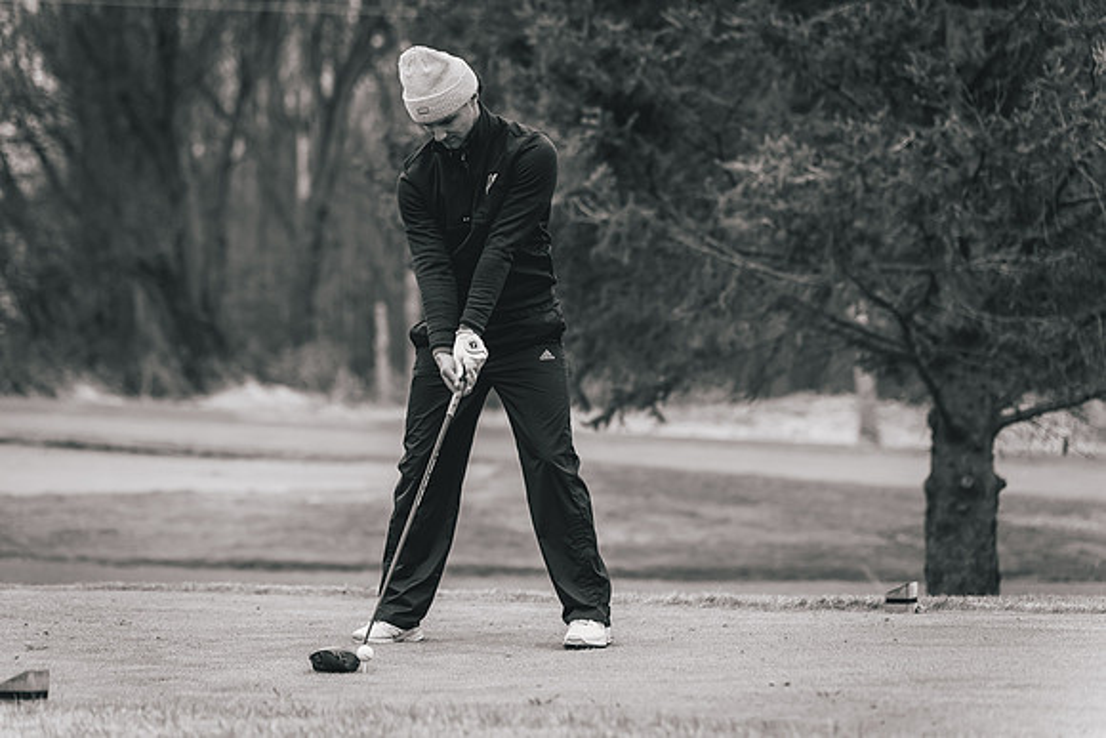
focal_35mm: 116
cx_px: 506
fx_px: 3556
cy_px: 345
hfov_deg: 17.7
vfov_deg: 11.8
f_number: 2.8
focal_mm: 106
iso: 640
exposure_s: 1/3200
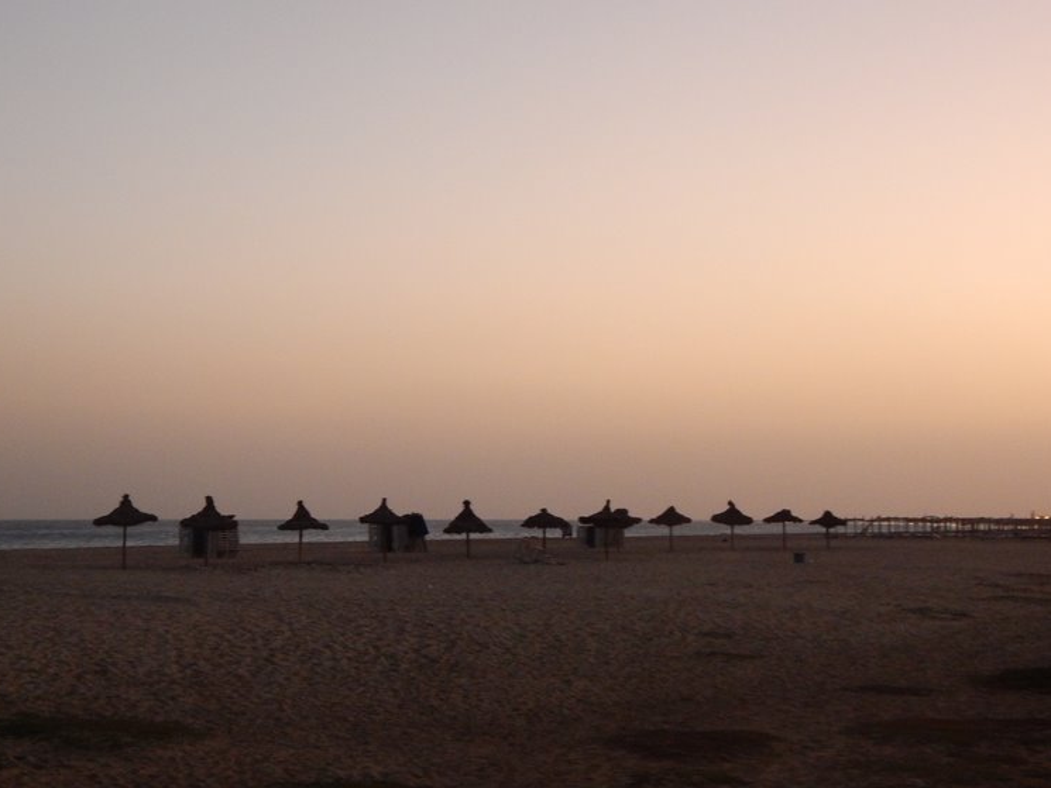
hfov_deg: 29.2
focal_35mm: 66
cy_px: 474
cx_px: 343
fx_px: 2004
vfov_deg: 22.2
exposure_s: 1/10
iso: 400
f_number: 3.7
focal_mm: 8.6
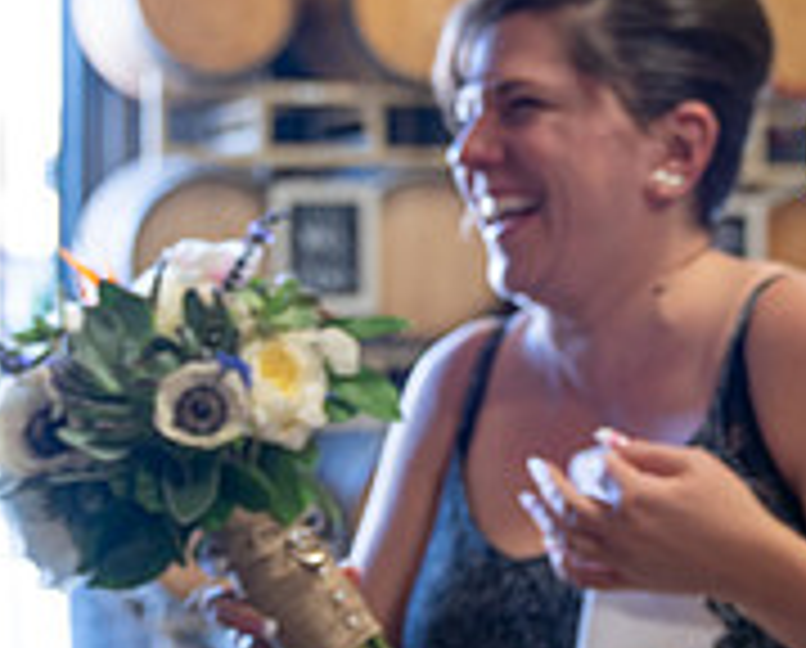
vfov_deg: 16.9
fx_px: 2175
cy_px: 286
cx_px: 693
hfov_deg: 20.6
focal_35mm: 91
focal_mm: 30
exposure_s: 1/100
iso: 500
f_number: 2.8
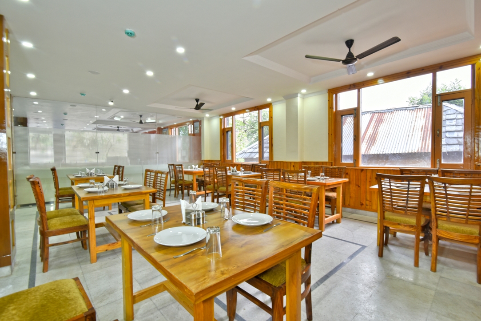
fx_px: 214
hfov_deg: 96.7
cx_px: 240
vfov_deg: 73.8
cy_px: 160
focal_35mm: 16
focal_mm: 16
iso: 640
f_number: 9
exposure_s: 1/13
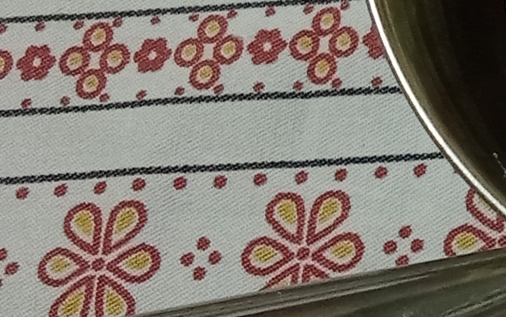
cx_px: 862
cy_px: 85
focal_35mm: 137
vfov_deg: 9.6
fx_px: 1889
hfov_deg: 13.9
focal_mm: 2.78
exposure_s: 1/33.3
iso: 250
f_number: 2
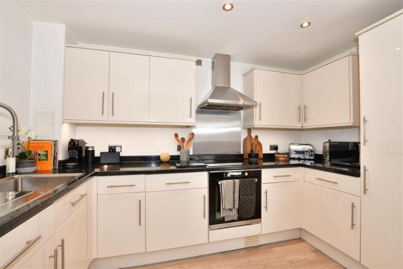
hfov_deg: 100.4
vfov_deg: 77.3
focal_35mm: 15
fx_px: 168
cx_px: 202
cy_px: 134
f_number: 8
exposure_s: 1/6
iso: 200
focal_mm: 10
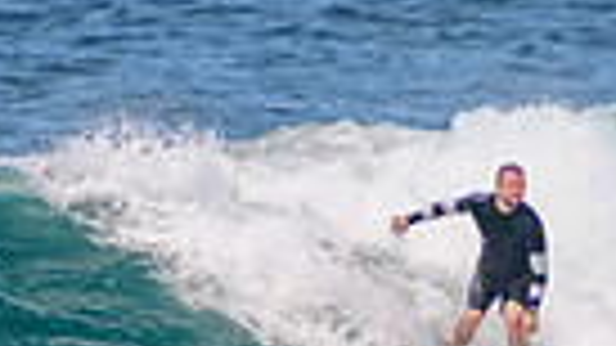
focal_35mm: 2444
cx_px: 434
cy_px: 374
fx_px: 39912
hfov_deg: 0.9
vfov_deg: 0.5
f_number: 5.6
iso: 450
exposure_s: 1/2000
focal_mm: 400
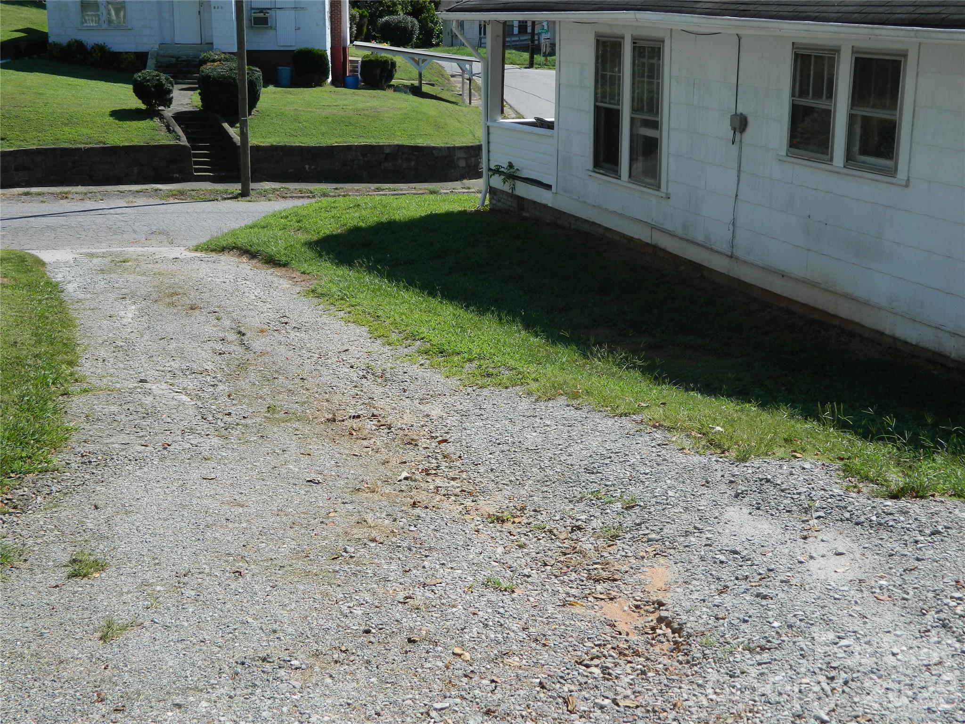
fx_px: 1310
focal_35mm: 47
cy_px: 362
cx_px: 482
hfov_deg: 40.4
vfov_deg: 30.9
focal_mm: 8.4
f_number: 3.6
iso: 80
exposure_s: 1/800
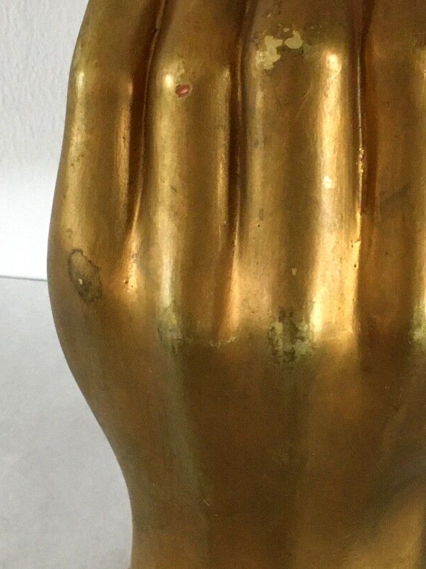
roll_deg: +3.0
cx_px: 288
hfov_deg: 20.4
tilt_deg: -37.7
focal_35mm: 72
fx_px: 1182
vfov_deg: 27.0
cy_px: 289
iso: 200
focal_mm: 4.15
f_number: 2.2
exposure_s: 1/25
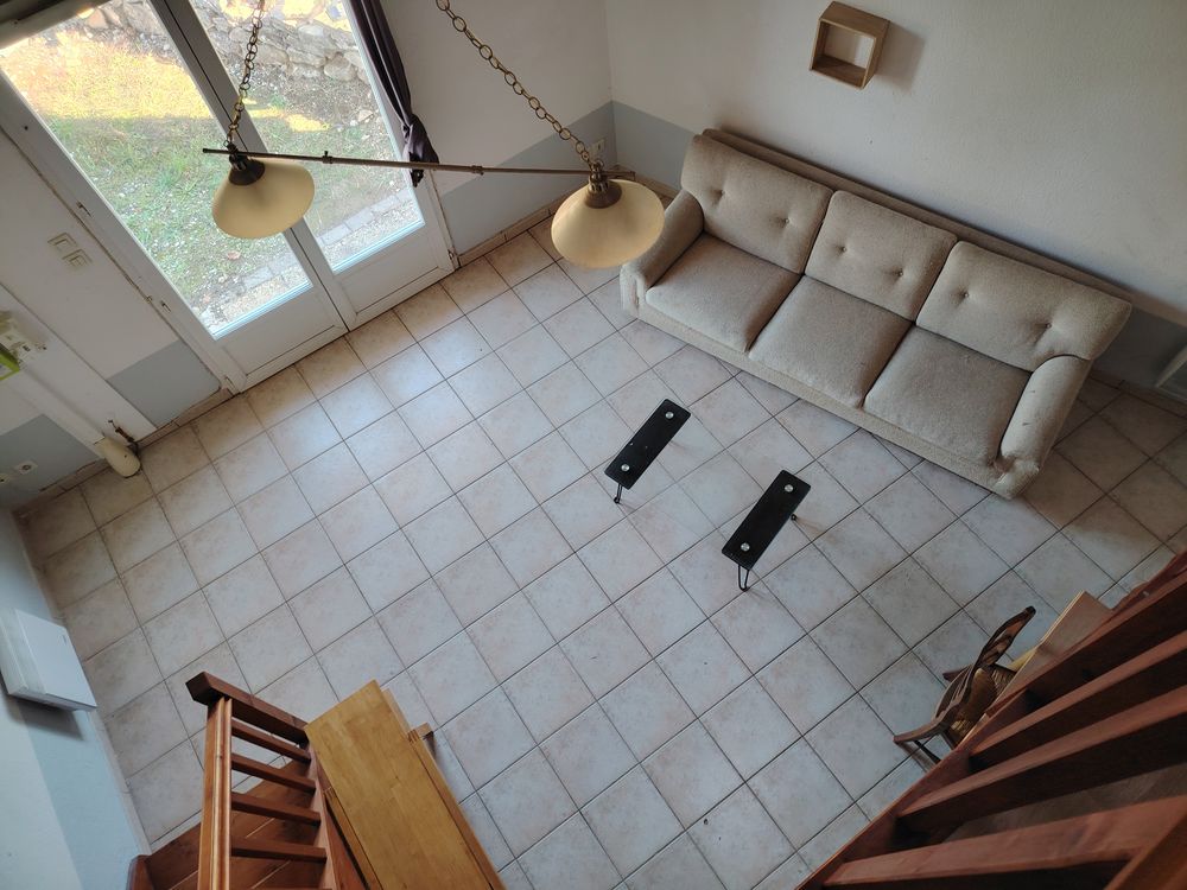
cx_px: 594
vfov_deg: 56.8
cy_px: 445
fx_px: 823
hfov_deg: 71.6
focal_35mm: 24
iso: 453
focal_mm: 5.25
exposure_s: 1/50
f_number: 1.75
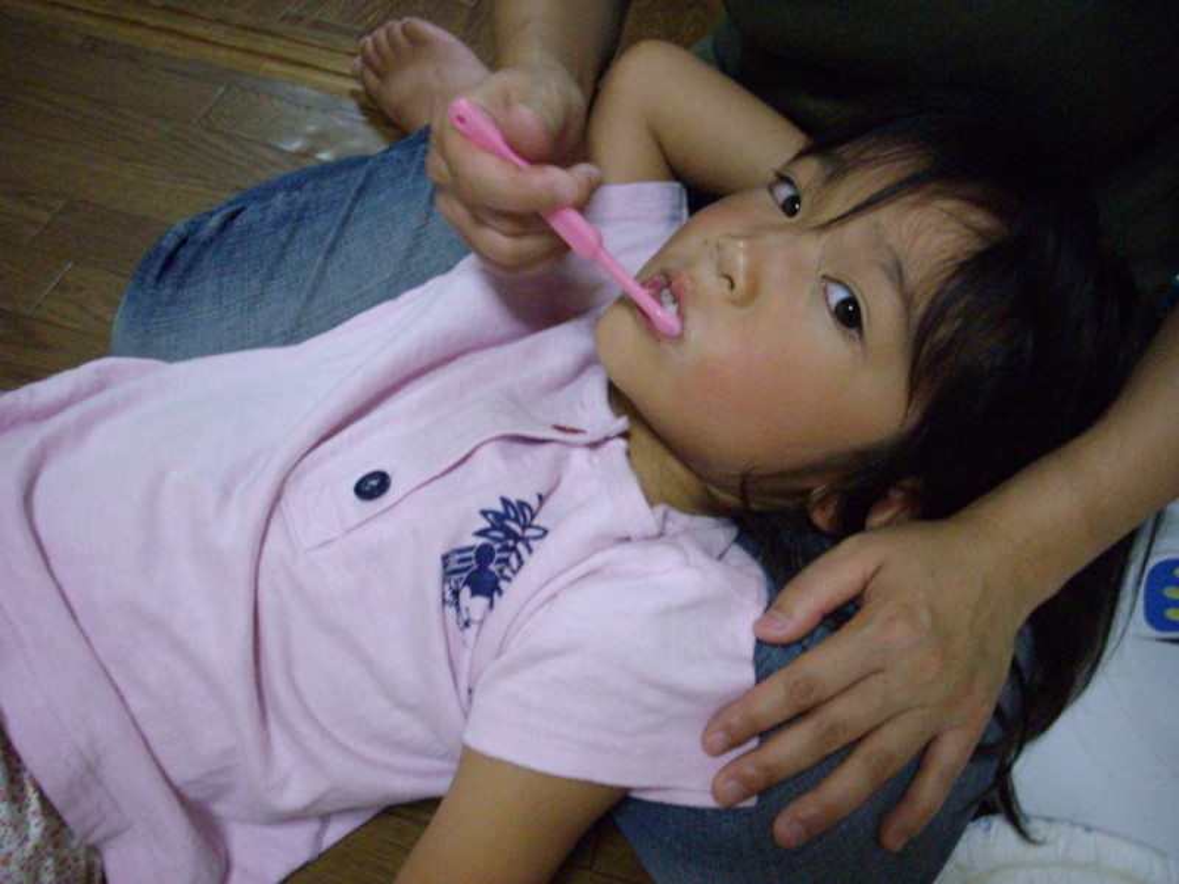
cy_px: 442
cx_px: 590
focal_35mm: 37
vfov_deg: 38.7
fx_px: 1260
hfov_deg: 50.1
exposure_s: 1/25
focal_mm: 6.2
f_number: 2.8
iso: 400
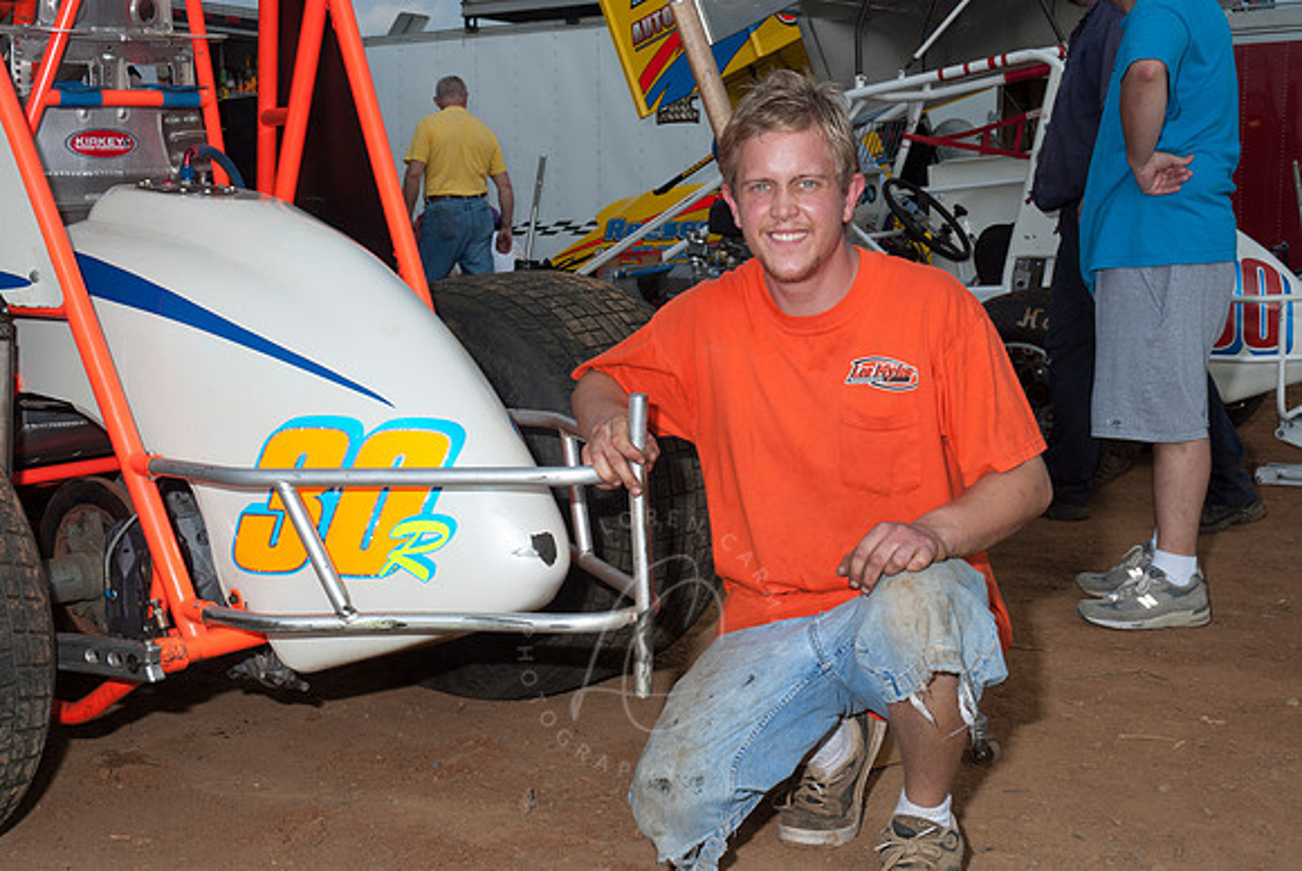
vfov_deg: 25.8
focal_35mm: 52
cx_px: 651
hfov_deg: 37.8
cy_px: 436
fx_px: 1901
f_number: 7.1
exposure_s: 1/250
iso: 100
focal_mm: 35
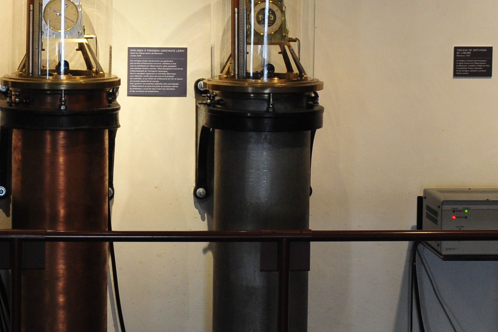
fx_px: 2032
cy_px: 94
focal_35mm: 147
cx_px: 89
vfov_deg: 9.3
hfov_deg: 13.9
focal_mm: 45
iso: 1600
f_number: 5.6
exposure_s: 1/60
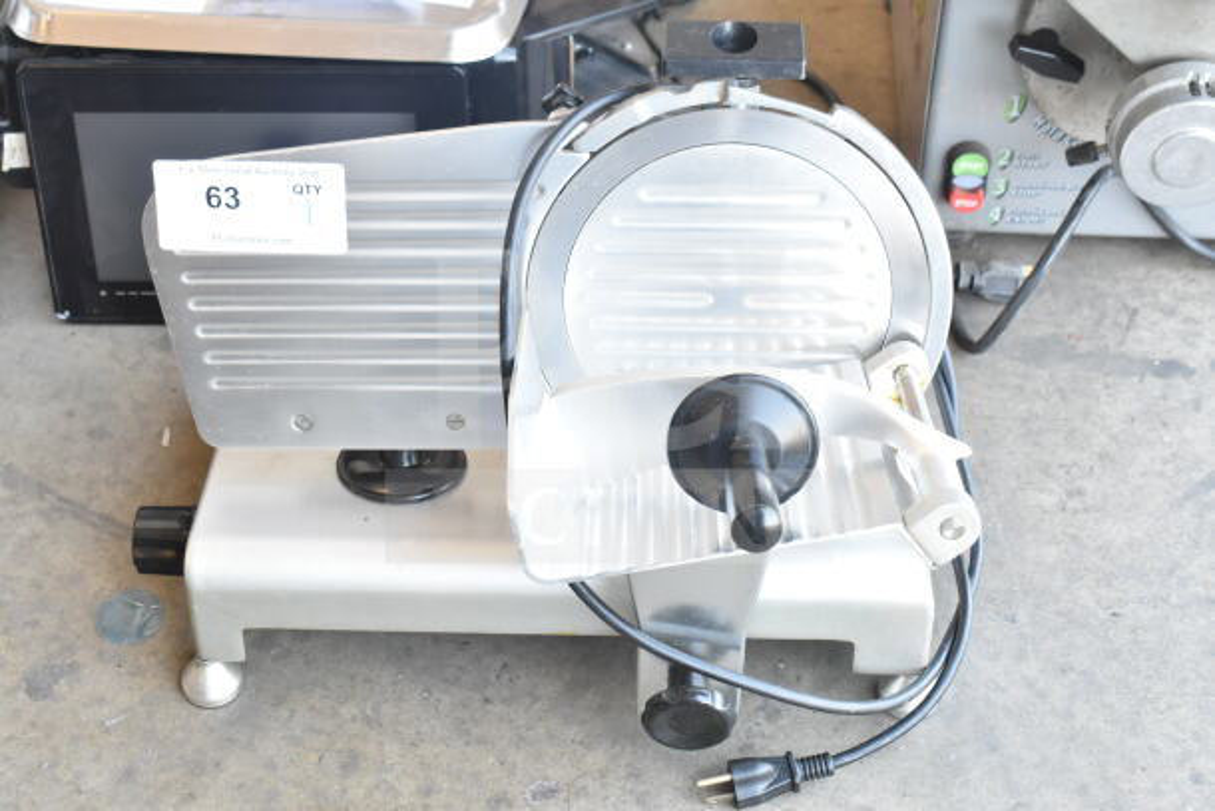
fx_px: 1924
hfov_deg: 35.0
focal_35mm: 57
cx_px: 608
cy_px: 406
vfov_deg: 23.8
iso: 1600
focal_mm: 38
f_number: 8
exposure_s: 1/60
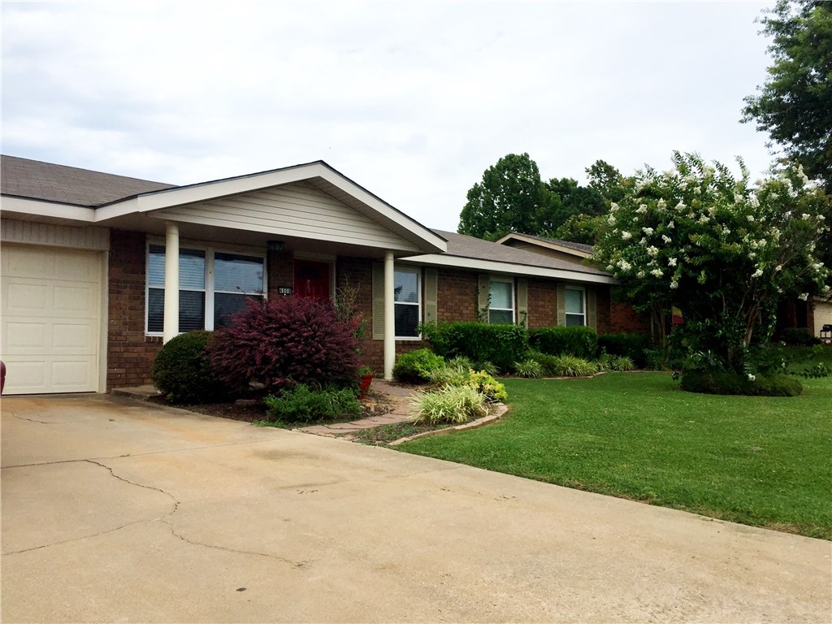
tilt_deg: +3.4
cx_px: 416
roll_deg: -0.7
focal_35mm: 29
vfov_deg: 48.2
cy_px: 312
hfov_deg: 61.7
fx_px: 697
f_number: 2.2
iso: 32
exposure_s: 1/3049
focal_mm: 4.15
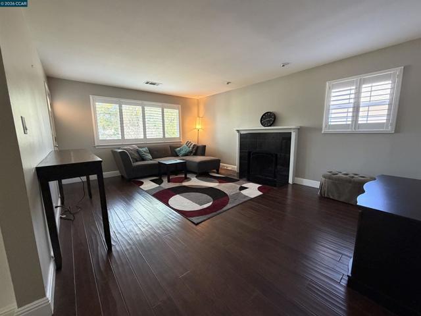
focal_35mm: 14
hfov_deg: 102.1
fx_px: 170
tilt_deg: -7.9
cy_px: 158
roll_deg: +1.0
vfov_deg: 85.7
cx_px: 210
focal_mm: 2.22
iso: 400
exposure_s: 1/60
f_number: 2.2
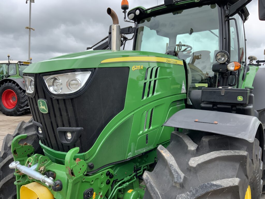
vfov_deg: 48.2
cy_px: 100
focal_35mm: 29
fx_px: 222
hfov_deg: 61.7
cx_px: 132
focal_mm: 3
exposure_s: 1/613
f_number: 1.8
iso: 16
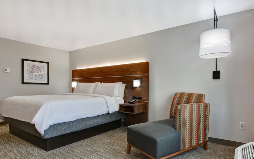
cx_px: 134
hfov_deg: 85.0
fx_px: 138
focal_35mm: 20
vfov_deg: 59.4
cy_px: 91
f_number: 7.1
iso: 200
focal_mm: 12
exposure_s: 1/15
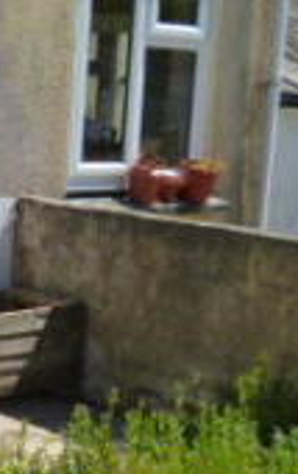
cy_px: 383
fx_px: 1125
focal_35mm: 87
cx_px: -57
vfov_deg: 23.4
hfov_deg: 14.6
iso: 160
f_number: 2.5
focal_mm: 4.3
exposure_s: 1/1600
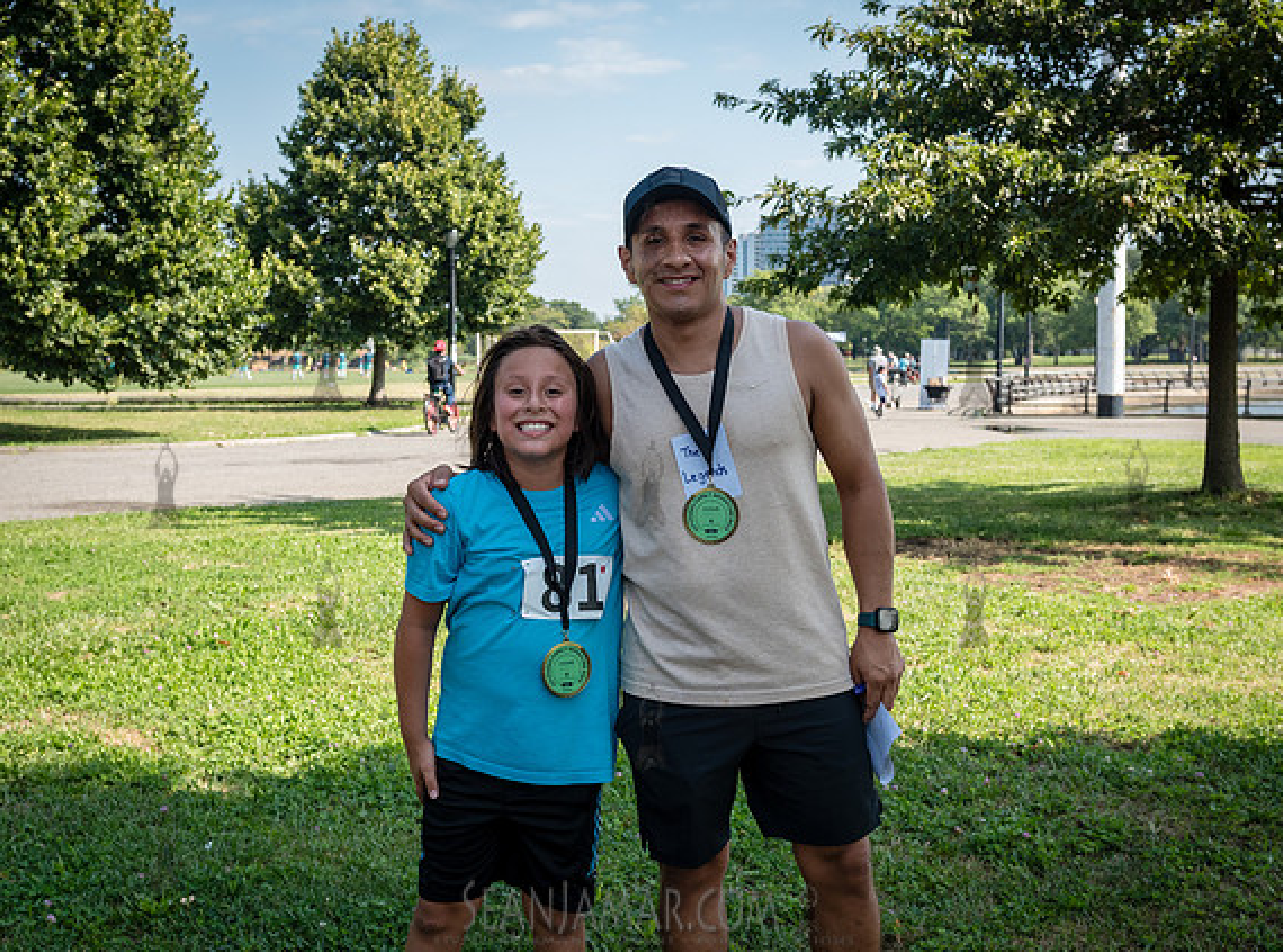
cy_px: 473
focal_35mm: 47
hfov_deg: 40.6
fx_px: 1735
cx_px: 645
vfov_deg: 30.7
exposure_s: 1/1000
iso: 400
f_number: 5
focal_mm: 34
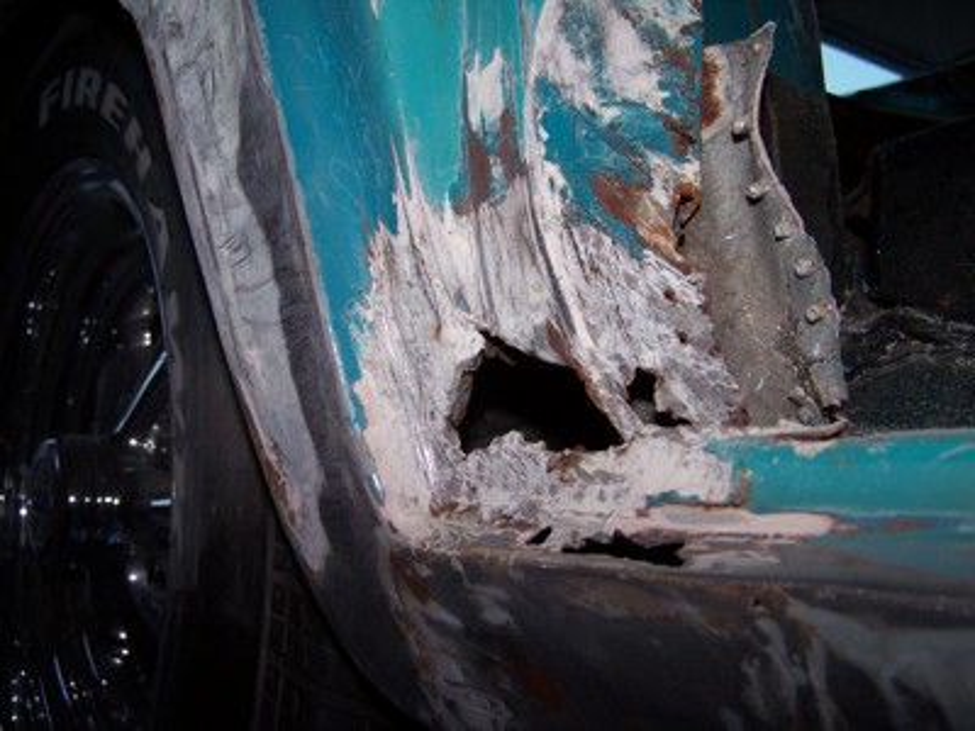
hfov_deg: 49.0
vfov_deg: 37.7
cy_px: 366
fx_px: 1070
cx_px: 488
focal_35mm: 38
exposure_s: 1/60
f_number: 2.8
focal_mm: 6.3
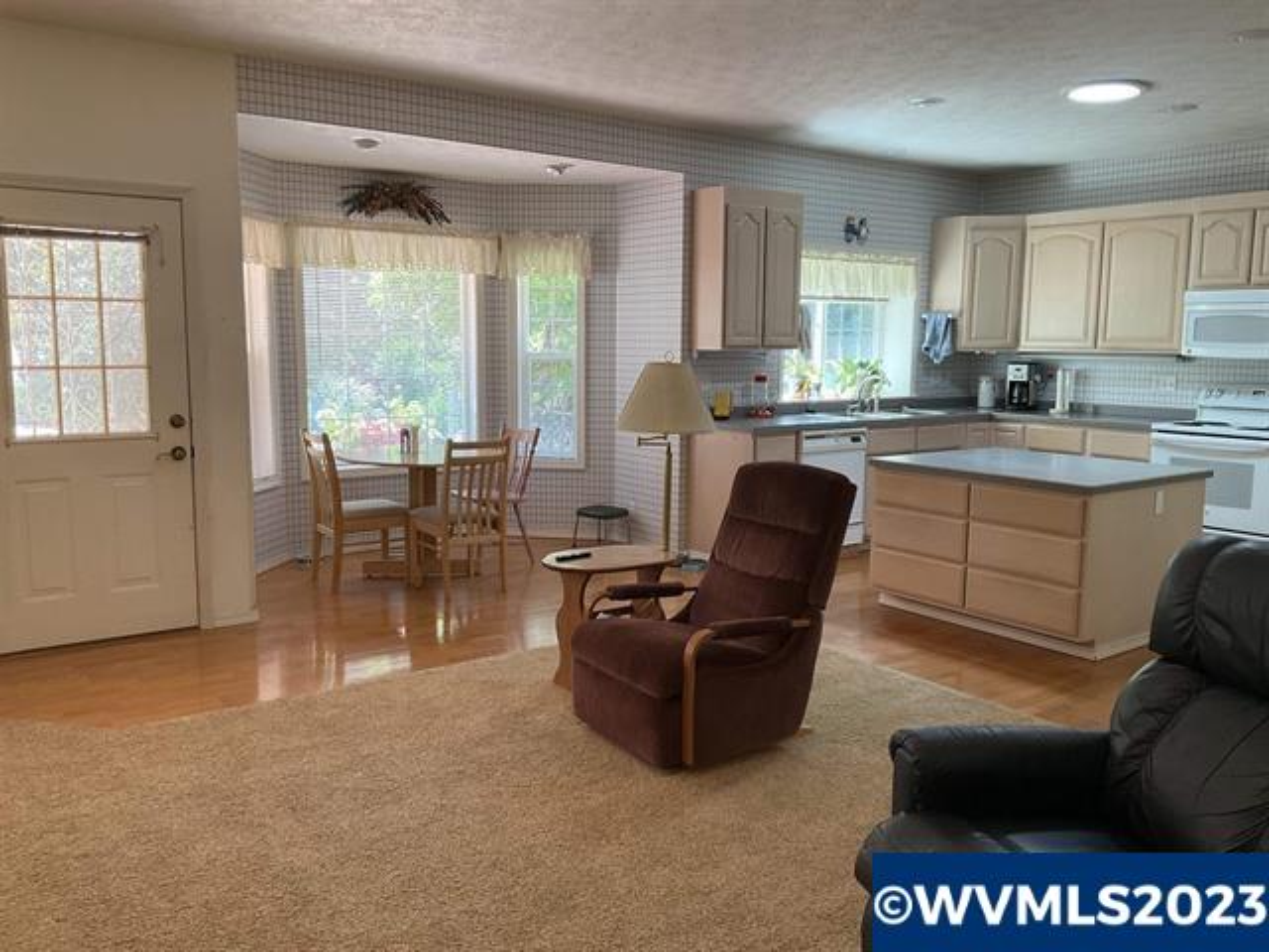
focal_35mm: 29
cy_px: 476
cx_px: 634
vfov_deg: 48.2
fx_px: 1063
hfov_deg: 61.7
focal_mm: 3
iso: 64
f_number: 1.8
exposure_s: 1/60
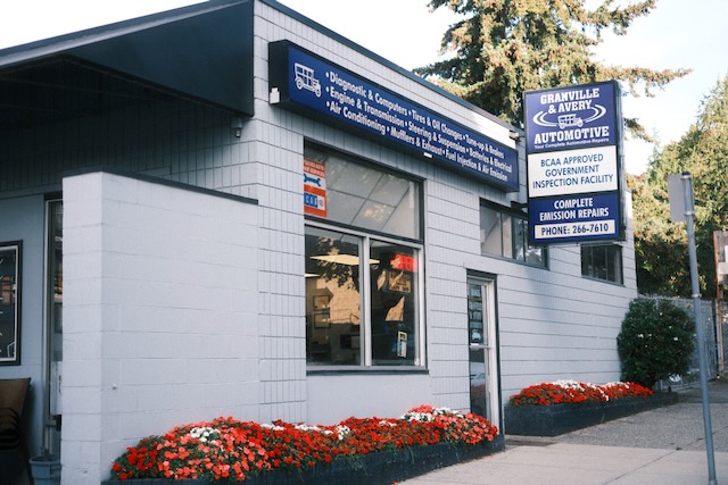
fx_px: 1011
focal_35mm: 50
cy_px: 242
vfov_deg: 27.0
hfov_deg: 39.6
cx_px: 364
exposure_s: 1/1300
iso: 160
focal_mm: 33
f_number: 1.4
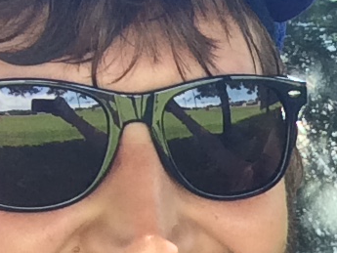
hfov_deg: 16.3
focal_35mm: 115
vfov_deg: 12.4
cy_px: 355
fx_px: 1120
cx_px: 431
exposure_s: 1/120
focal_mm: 2.15
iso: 80
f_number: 2.4
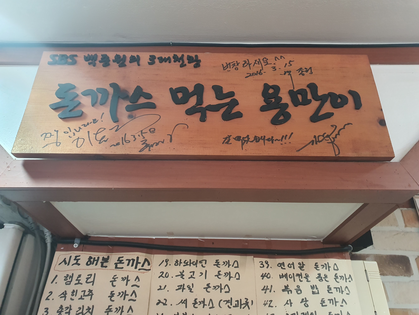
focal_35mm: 26
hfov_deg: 67.3
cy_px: 158
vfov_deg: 53.1
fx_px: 315
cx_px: 210
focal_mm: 4.3
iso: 400
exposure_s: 1/40
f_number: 2.4
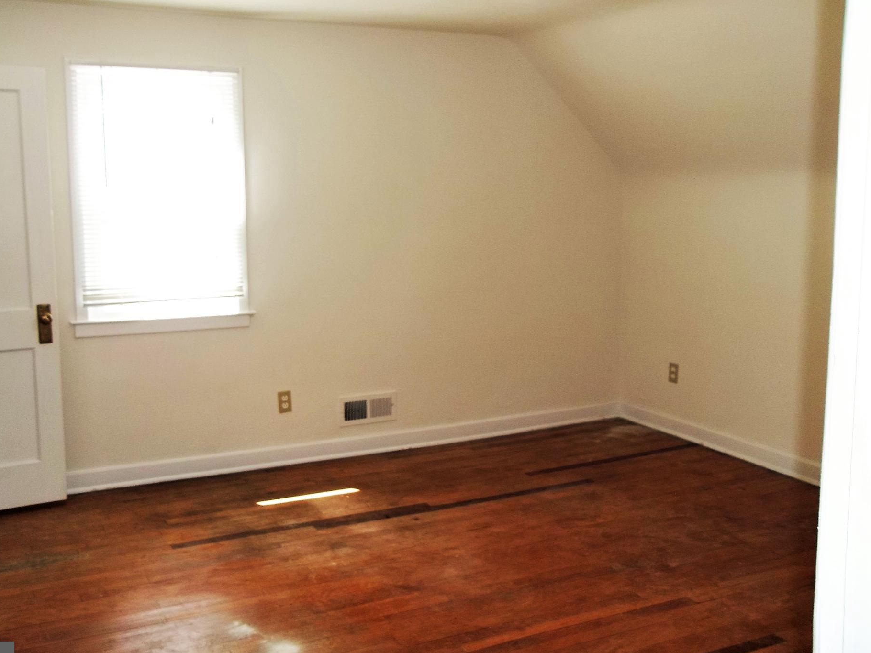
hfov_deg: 51.2
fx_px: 906
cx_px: 385
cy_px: 313
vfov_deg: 39.7
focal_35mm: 36
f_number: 2.9
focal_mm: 5.7
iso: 80
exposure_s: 1/40
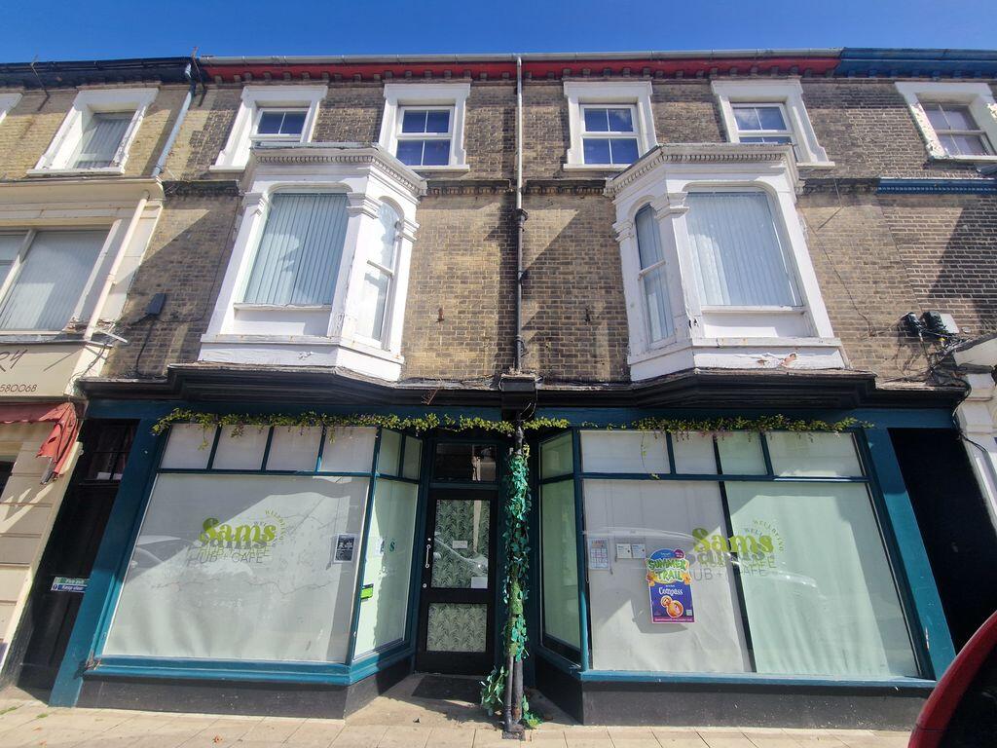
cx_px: 498
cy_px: 374
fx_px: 374
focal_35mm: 13
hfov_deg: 106.2
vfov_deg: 89.9
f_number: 2.2
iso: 50
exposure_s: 1/1492
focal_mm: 2.2
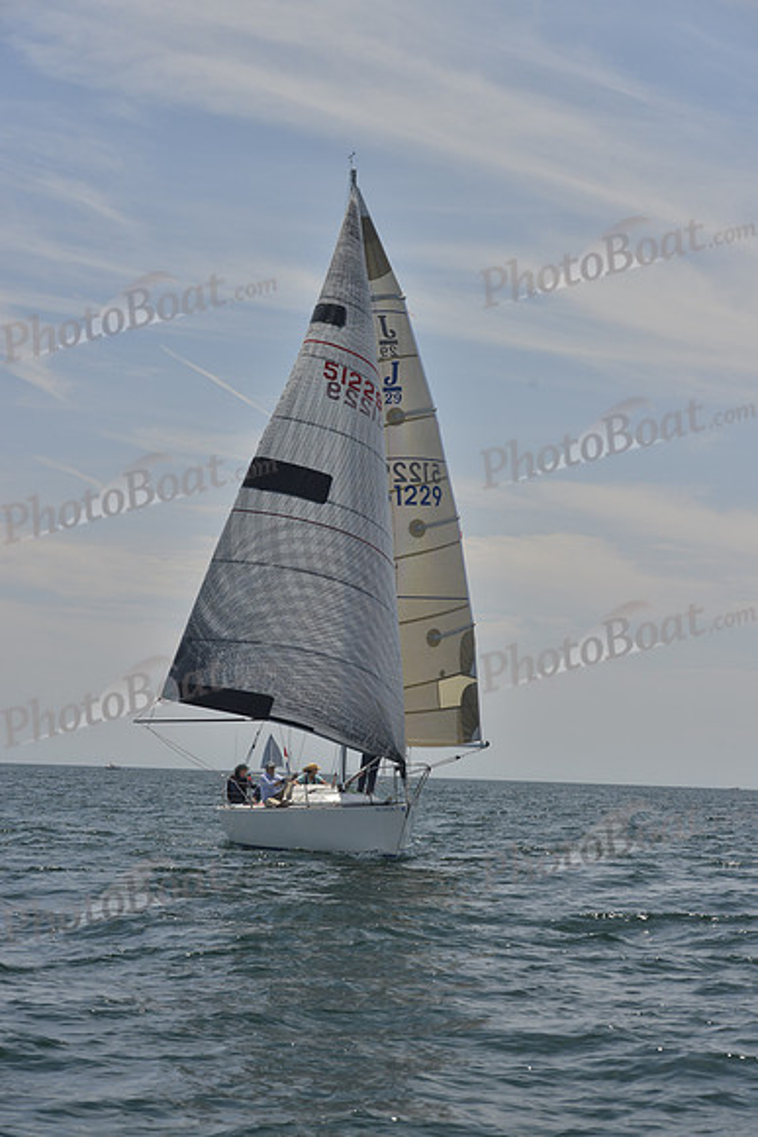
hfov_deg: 15.2
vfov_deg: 22.6
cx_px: 379
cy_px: 568
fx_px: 2841
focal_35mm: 90
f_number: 8
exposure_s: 1/800
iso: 400
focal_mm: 90
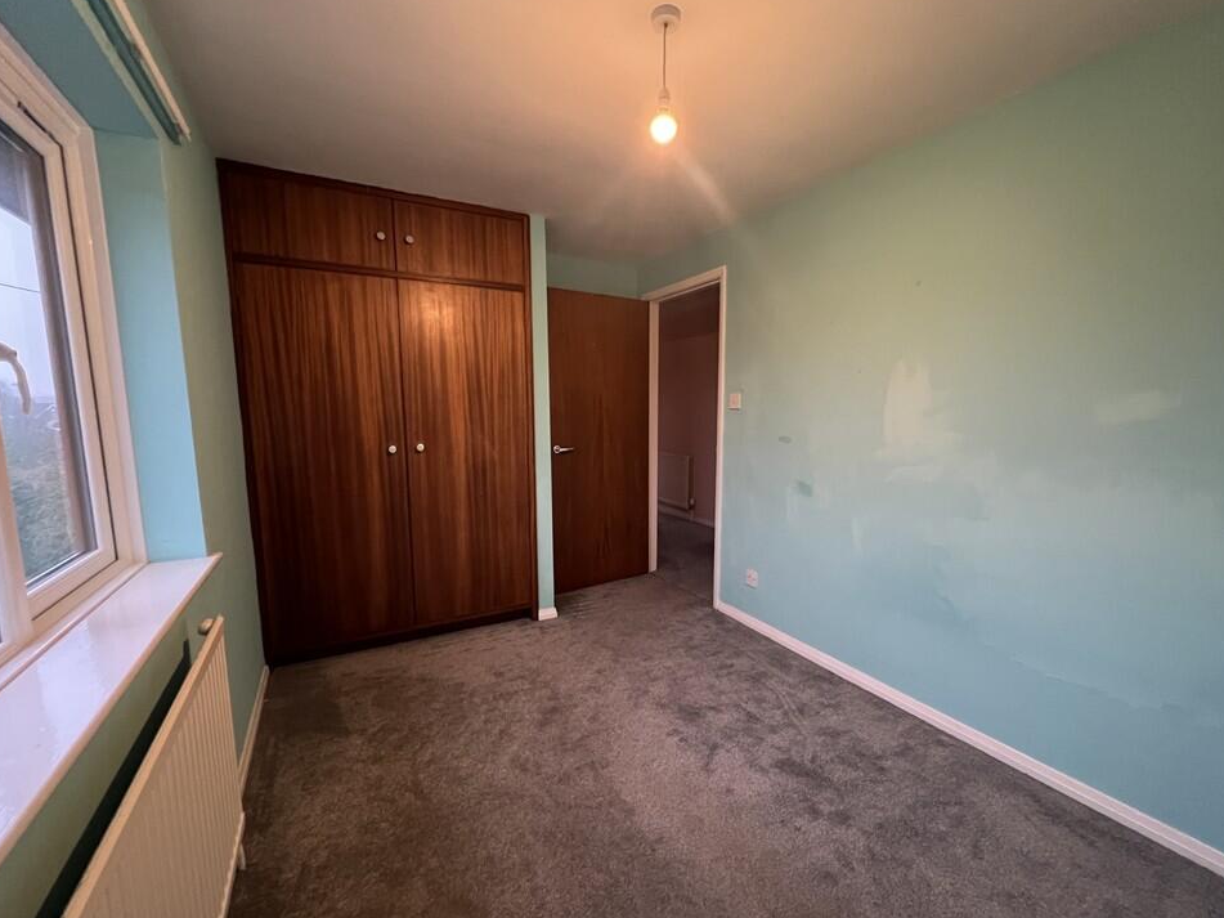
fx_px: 495
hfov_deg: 102.1
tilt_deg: -5.6
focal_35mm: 14
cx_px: 624
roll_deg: -0.2
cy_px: 476
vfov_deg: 85.6
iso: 800
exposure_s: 1/50
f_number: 1.8
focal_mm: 1.57
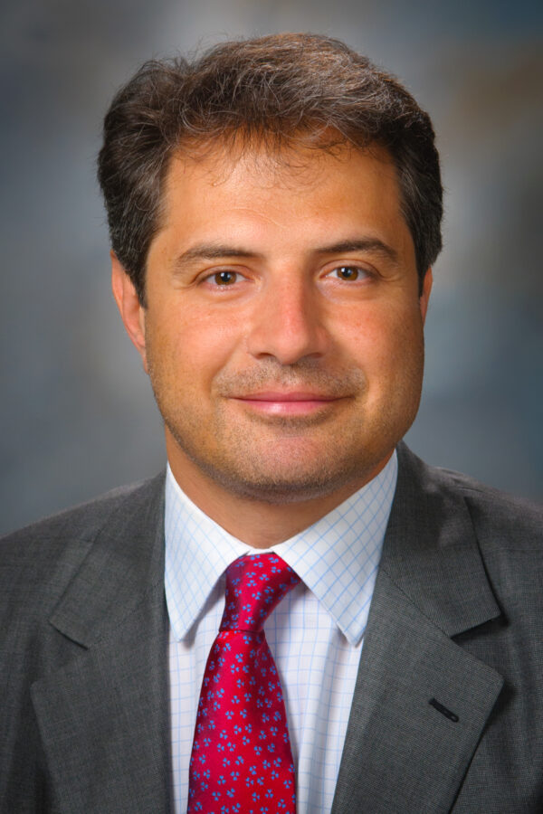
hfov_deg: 8.7
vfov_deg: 13.0
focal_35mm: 158
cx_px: 272
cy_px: 407
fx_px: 3563
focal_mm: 105
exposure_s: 1/100
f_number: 6.3
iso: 200
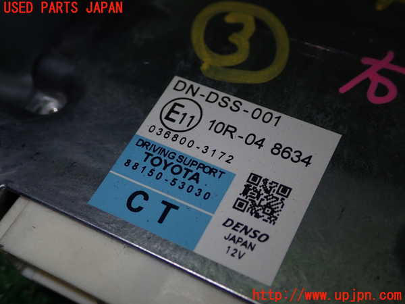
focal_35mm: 50
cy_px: 152
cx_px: 202
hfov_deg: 38.2
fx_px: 585
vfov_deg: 29.1
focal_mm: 9.01
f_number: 9
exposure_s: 1/50
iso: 200
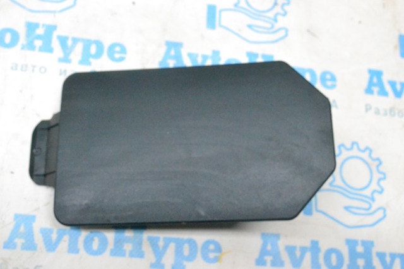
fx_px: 538
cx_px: 202
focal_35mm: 48
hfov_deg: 41.1
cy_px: 134
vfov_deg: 28.0
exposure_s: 1/125
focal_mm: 32
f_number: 10
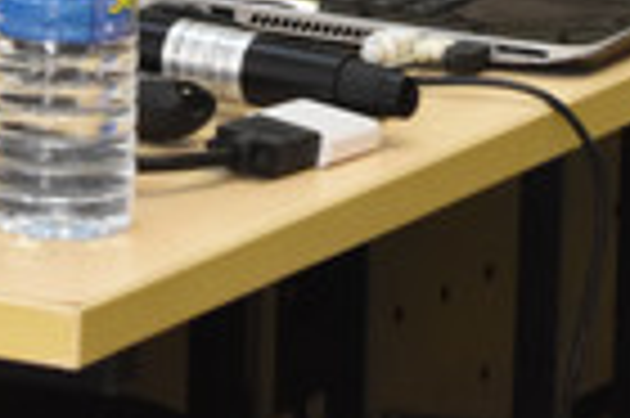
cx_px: -351
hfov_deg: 4.3
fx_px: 8265
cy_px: -510
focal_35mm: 473
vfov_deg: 2.9
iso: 1600
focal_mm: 55
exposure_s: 1/200
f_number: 5.6
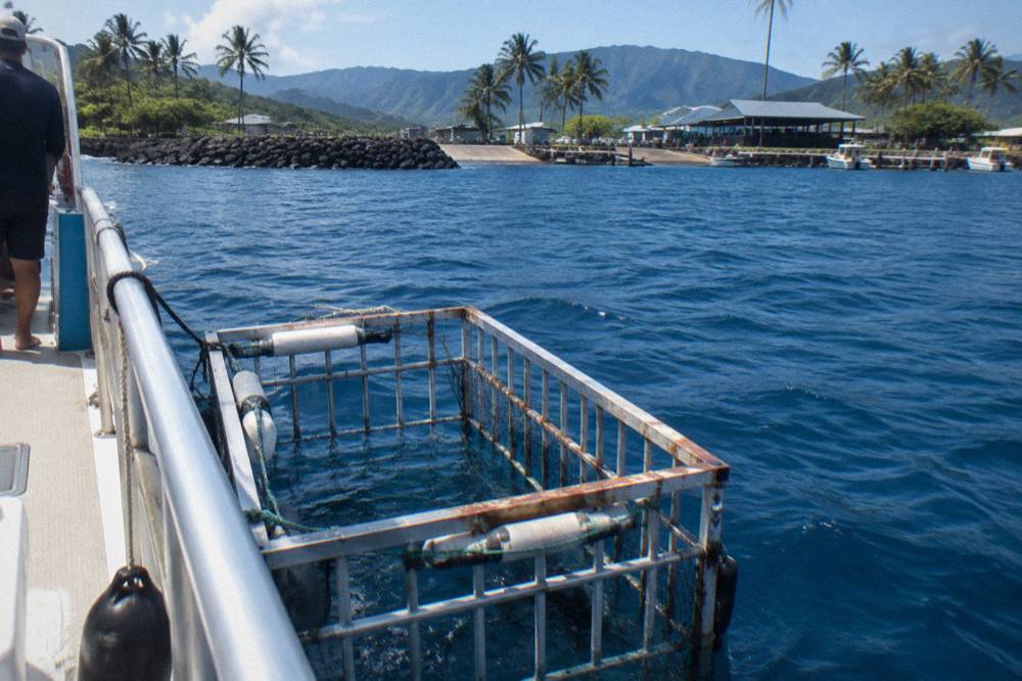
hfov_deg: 41.9
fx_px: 1334
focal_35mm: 47
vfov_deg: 28.6
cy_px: 340
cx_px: 511
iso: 400
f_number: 9
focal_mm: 47
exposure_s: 1/400
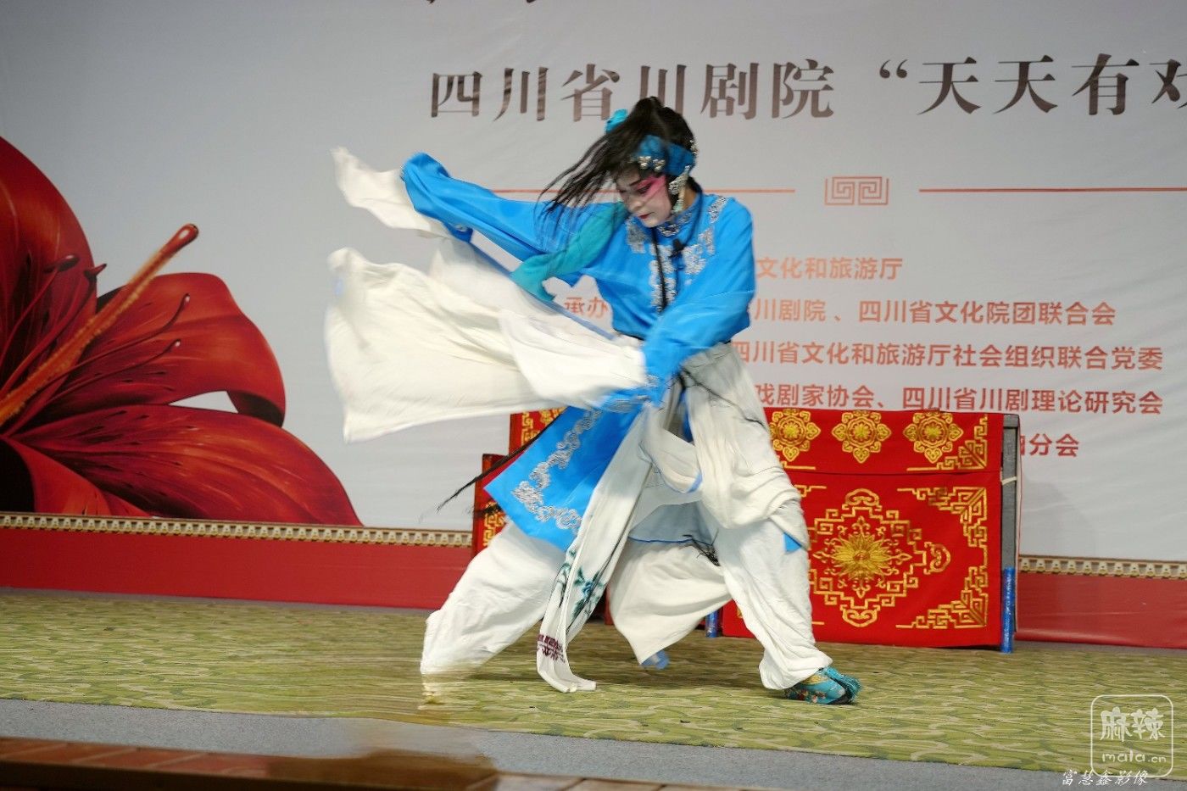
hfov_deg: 47.4
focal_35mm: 41
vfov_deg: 32.6
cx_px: 594
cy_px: 396
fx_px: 1352
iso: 320
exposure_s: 1/160
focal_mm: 41
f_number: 4
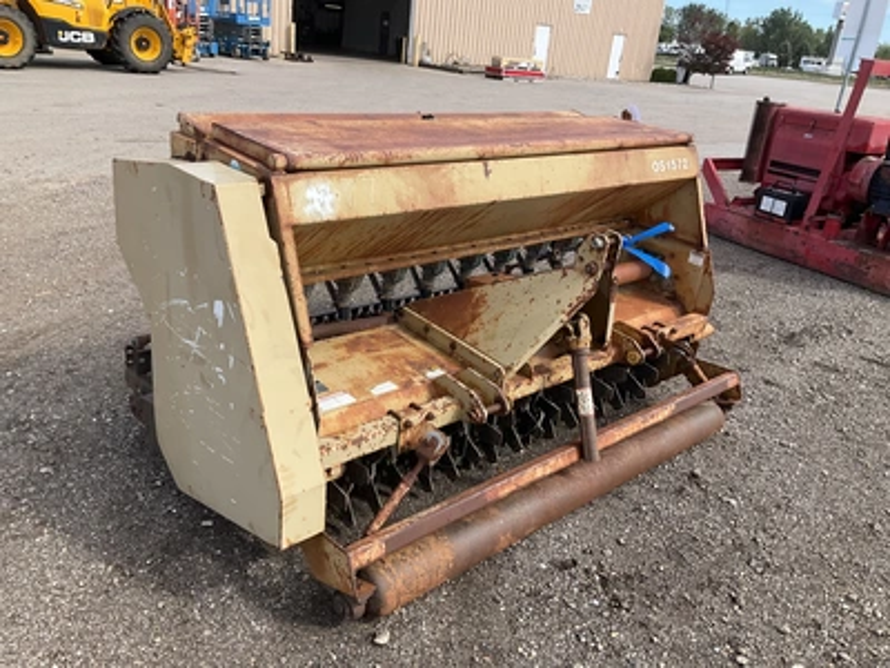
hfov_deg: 61.7
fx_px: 746
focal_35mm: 29
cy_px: 334
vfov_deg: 48.2
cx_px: 445
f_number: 1.8
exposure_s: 1/829
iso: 25
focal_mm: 3
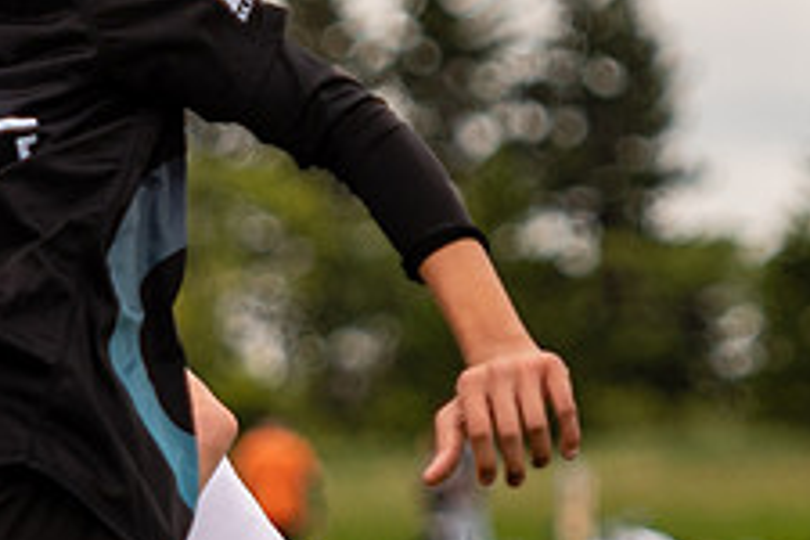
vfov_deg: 1.6
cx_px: -14
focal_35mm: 836
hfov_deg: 2.5
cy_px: 123
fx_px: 18809
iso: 100
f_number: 2.8
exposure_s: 1/1000
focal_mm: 122
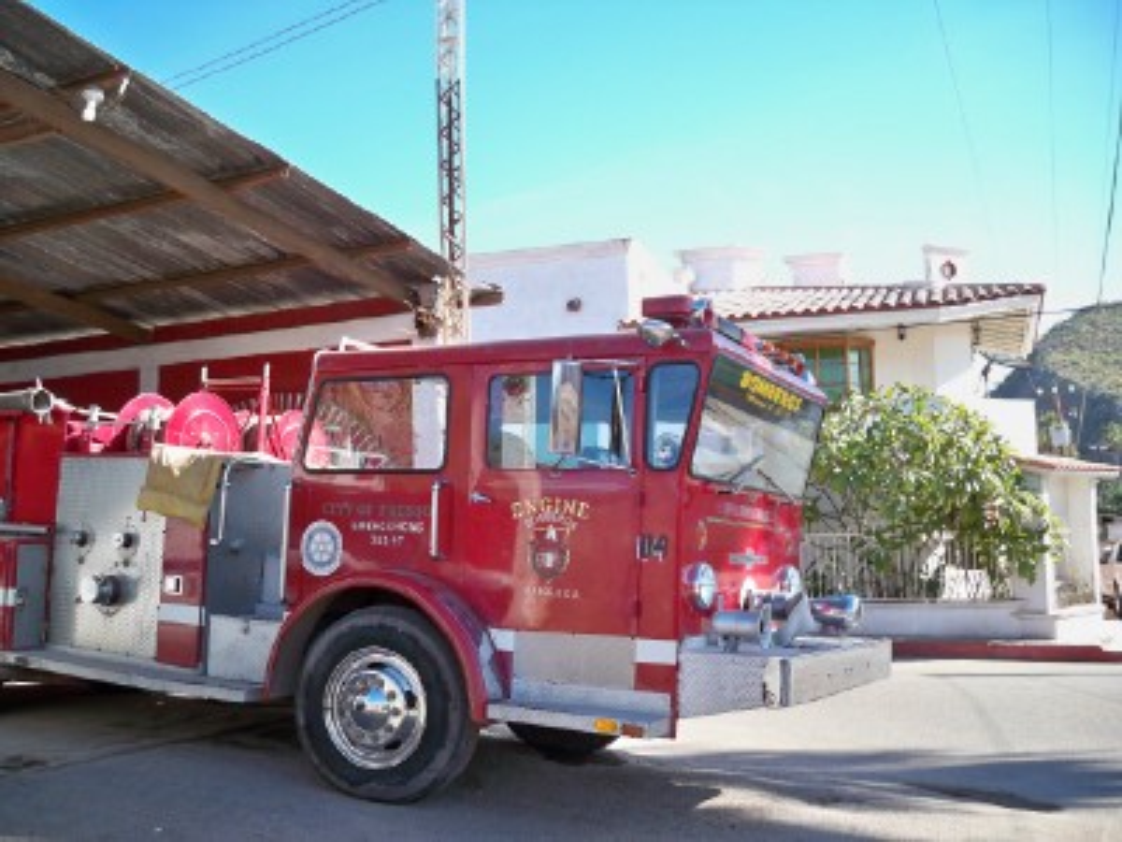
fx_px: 1134
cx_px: 561
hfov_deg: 52.6
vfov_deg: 40.7
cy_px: 421
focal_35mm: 35
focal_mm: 6.3
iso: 64
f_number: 3.1
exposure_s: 1/200
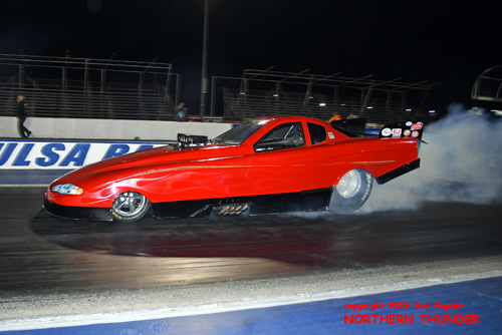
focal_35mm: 24
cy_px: 168
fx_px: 335
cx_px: 251
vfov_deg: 53.2
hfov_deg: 73.7
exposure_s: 1/200
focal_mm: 16
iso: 320
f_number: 2.8
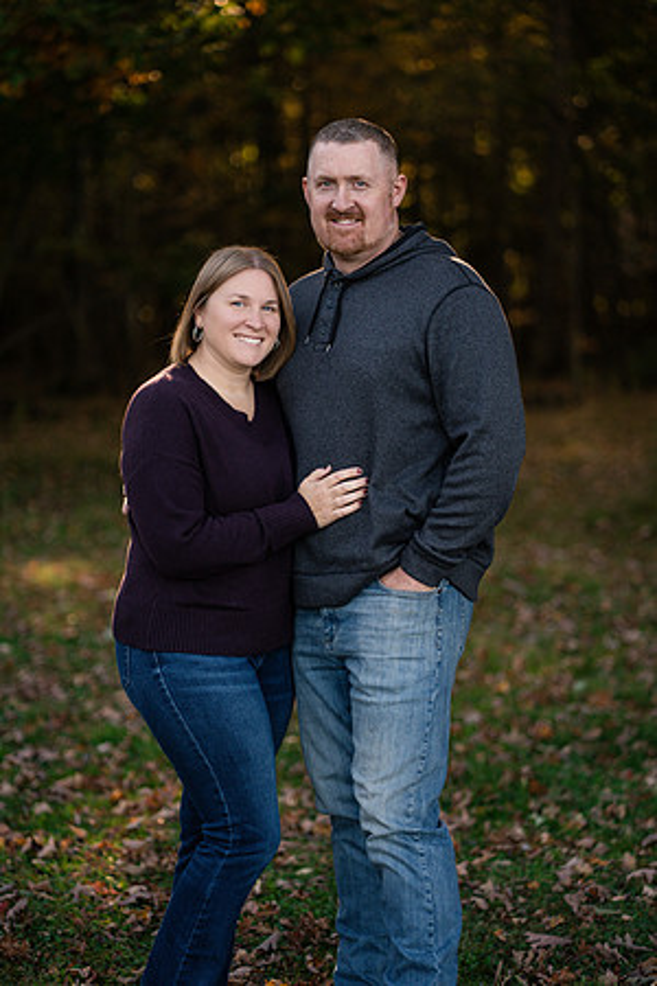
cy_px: 493
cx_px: 328
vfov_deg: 23.9
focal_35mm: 85
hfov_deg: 16.1
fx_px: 2327
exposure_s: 1/1250
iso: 320
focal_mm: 85
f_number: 2.2
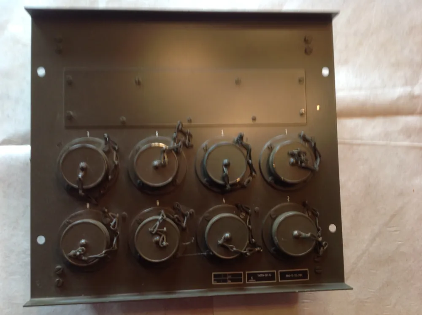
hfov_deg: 52.7
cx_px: 211
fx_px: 426
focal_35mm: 35
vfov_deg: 40.6
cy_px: 158
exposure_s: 1/17
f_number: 2.4
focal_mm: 4.28
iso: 50
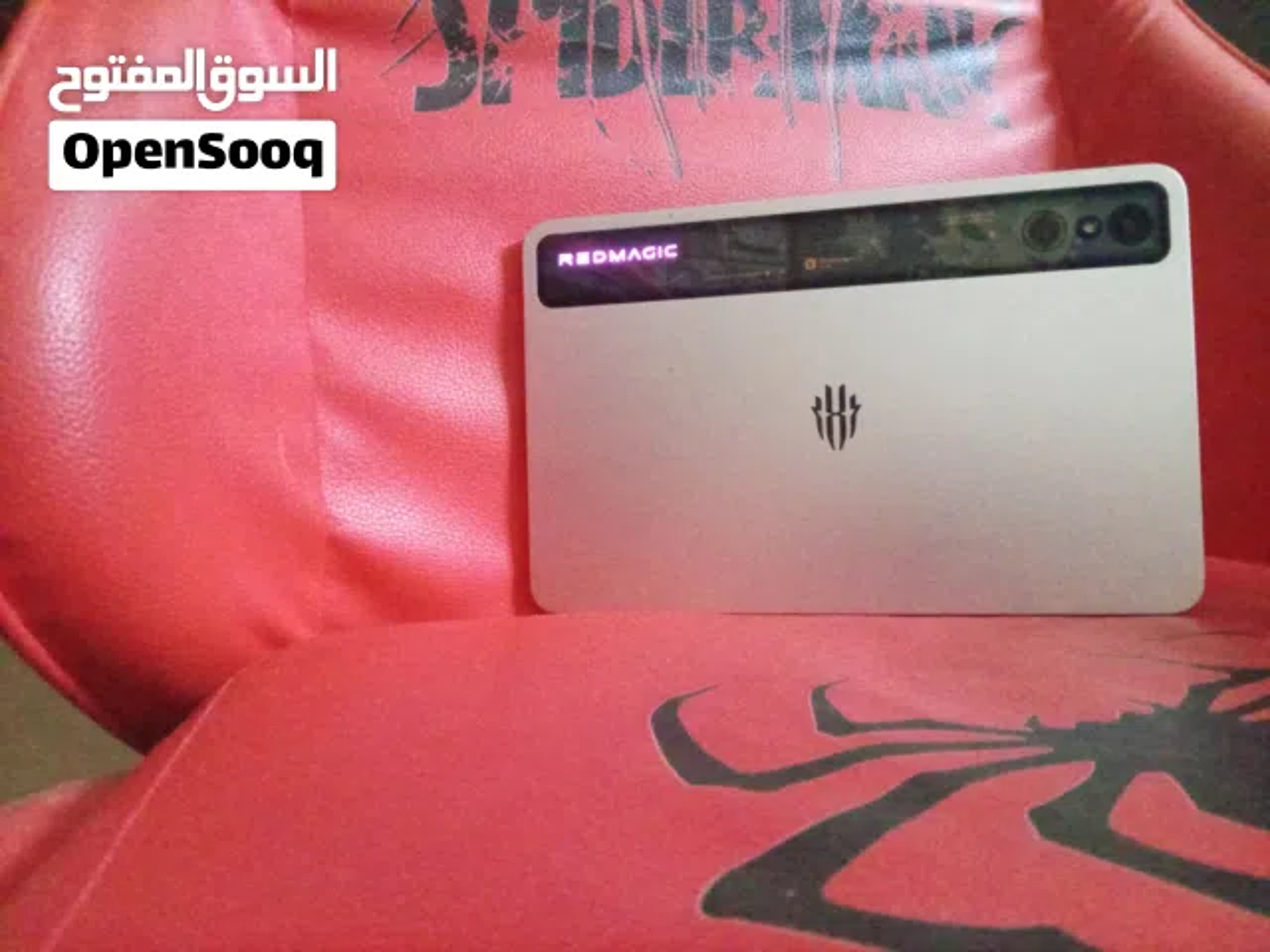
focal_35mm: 25
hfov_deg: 69.4
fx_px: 917
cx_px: 635
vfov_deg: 54.9
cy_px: 476
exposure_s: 1/12.5
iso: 6251
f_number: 1.8
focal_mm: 3.64
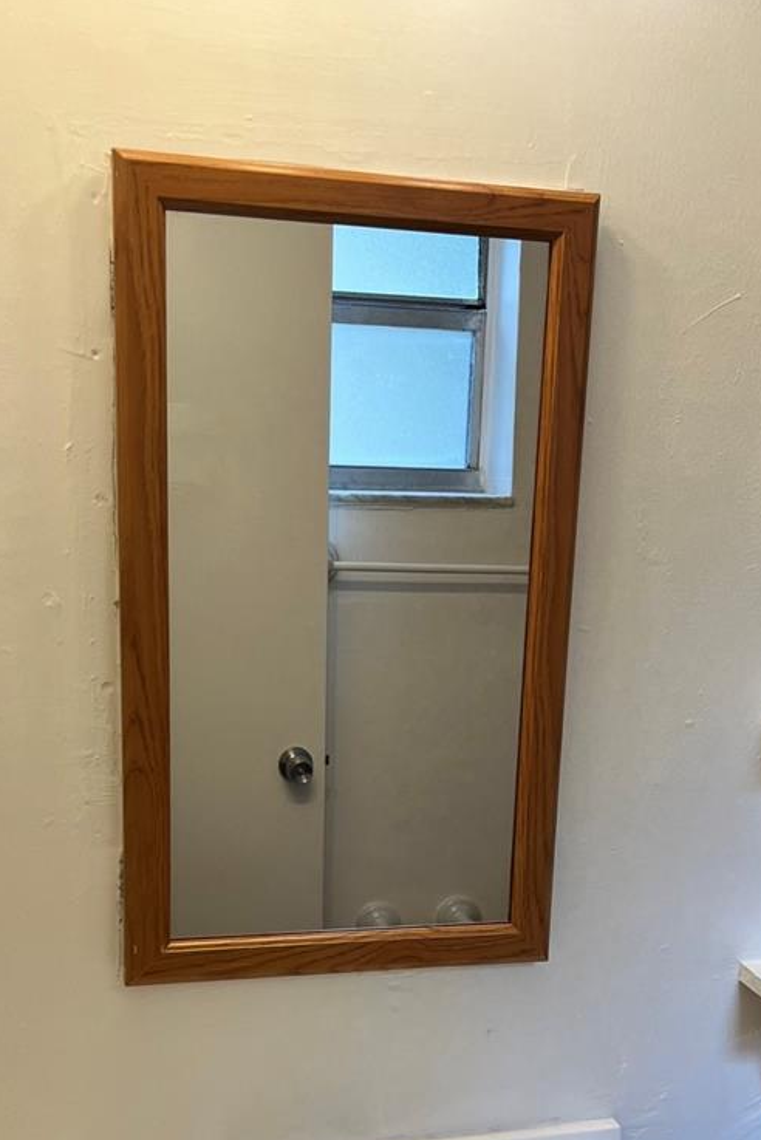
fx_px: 1394
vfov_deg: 43.4
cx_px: 391
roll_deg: -0.7
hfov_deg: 30.5
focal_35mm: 44
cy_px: 820
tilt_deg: -14.6
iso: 32
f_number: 1.6
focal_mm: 5.1
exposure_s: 1/120
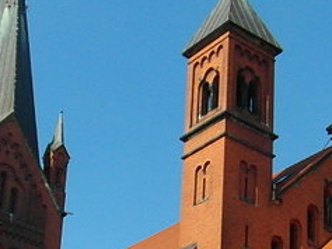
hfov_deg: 24.1
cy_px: 347
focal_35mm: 81
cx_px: 160
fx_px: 777
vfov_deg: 16.9
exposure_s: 1/1000
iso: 100
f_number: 3.2
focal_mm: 4
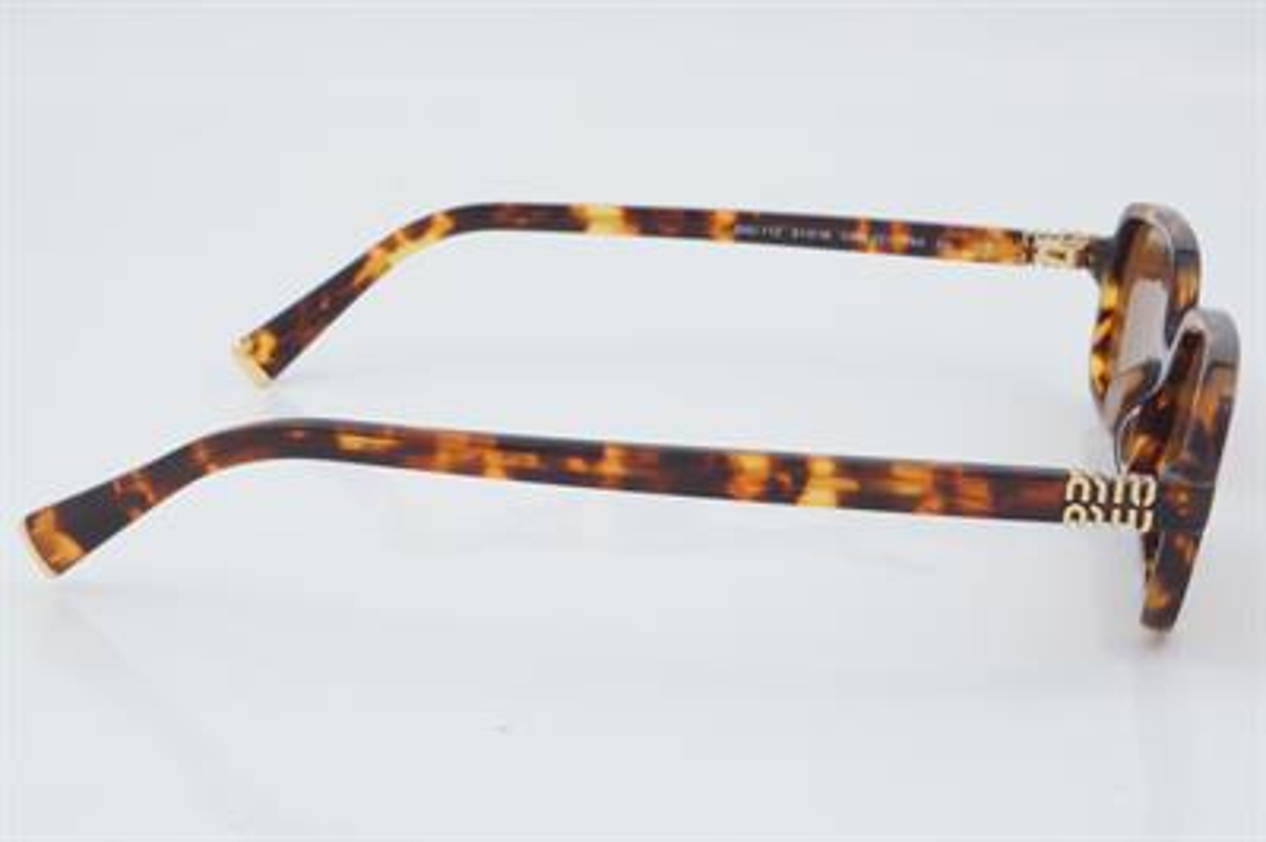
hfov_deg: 27.0
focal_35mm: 75
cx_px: 633
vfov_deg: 18.2
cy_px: 421
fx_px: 2635
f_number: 32
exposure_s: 1/3
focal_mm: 50
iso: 100
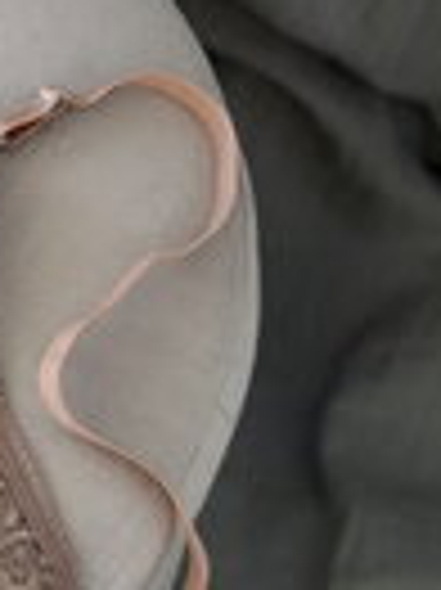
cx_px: -428
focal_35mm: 196
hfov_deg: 7.3
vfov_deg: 10.1
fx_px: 3335
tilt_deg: -62.1
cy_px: 349
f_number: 1.78
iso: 50
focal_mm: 6.76
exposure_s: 1/186
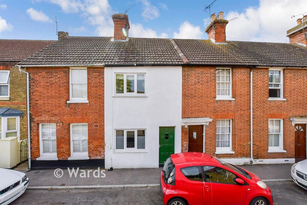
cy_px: 102
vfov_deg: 77.3
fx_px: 128
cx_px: 154
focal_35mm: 15
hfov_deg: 100.4
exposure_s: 1/2000
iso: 1000
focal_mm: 10
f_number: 8
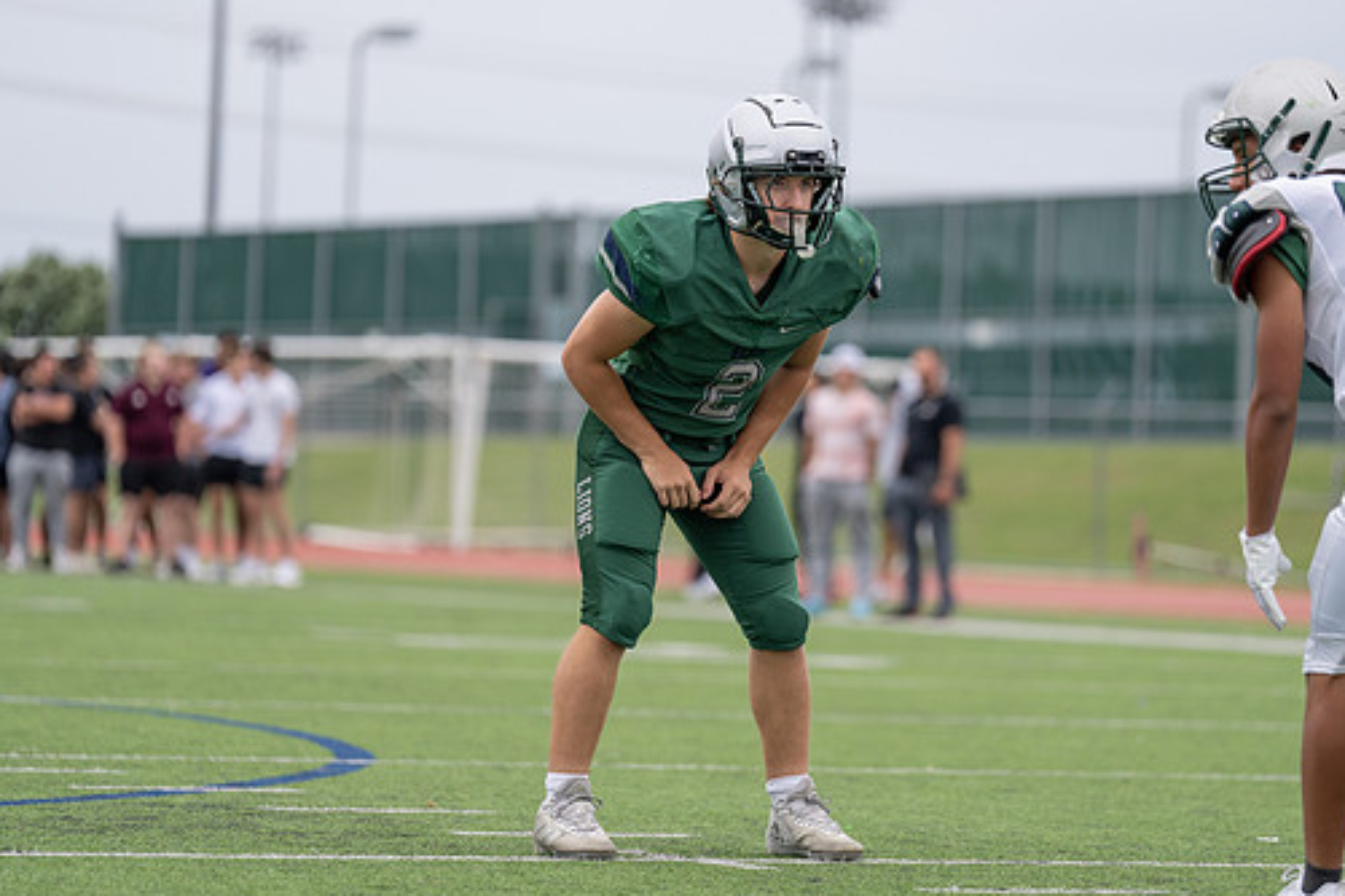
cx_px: 711
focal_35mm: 191
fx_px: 7135
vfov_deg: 7.2
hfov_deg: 10.8
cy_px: 401
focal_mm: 165
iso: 250
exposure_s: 1/1250
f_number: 2.8
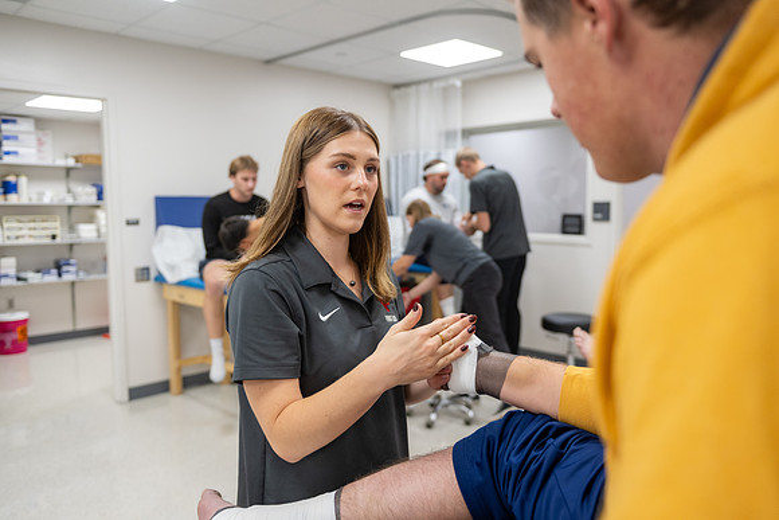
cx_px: 390
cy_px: 260
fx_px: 628
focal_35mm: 29
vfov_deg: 45.0
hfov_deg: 63.6
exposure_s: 1/200
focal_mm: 29
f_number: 2.8
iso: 800
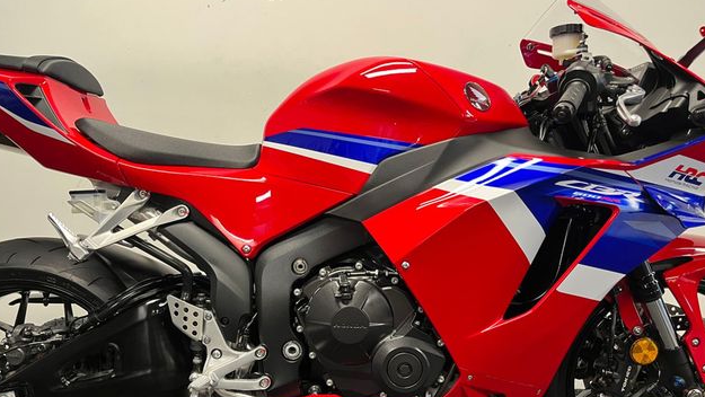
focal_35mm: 29
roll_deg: +0.7
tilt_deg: -7.4
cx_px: 351
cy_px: 245
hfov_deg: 66.0
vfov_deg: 40.0
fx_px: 542
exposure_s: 1/50
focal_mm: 5.1
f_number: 1.6
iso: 250
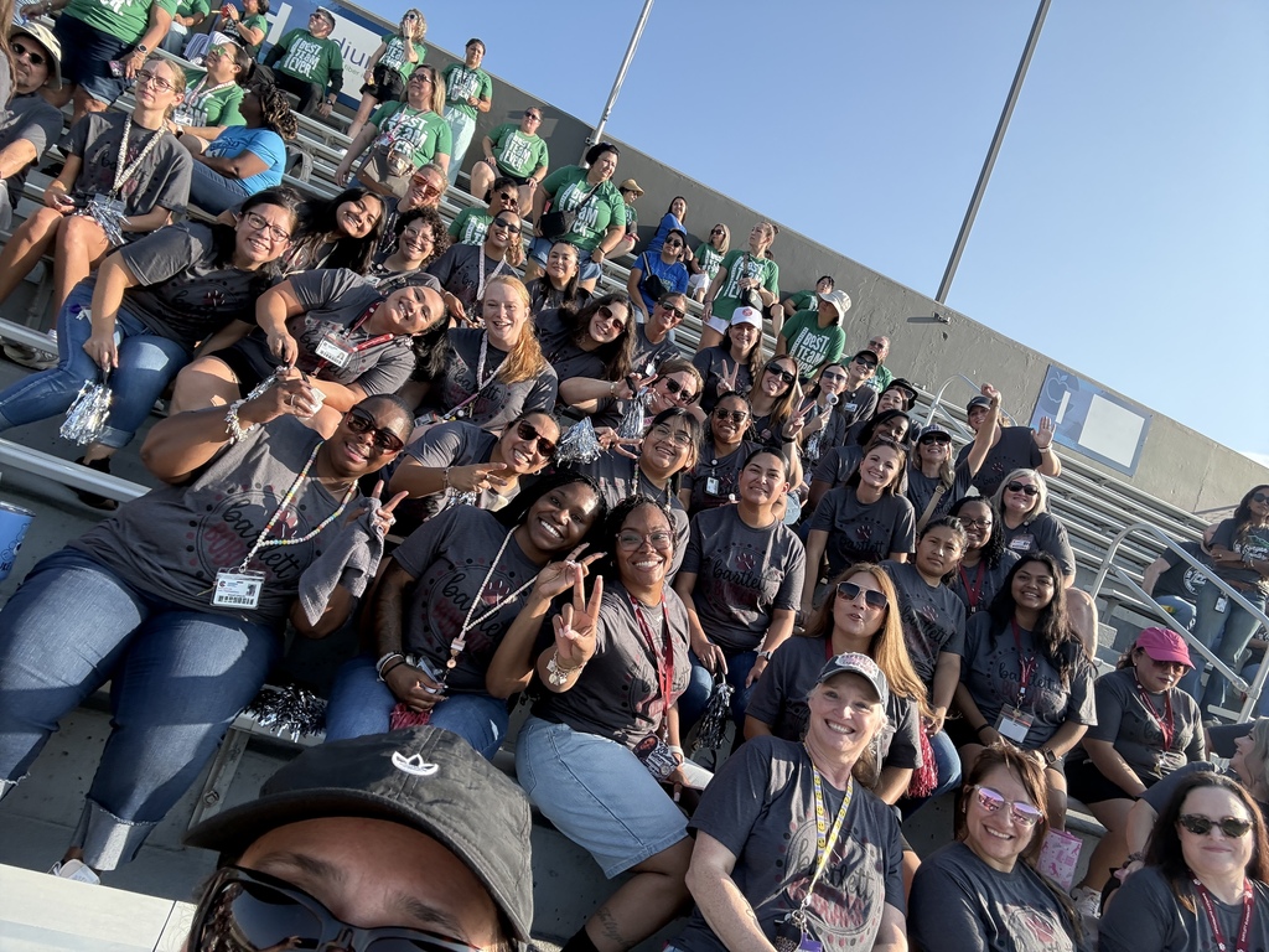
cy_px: 476
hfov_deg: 73.9
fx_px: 843
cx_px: 634
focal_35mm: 23
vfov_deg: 58.9
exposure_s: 1/575
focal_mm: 2.69
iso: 40
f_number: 1.9
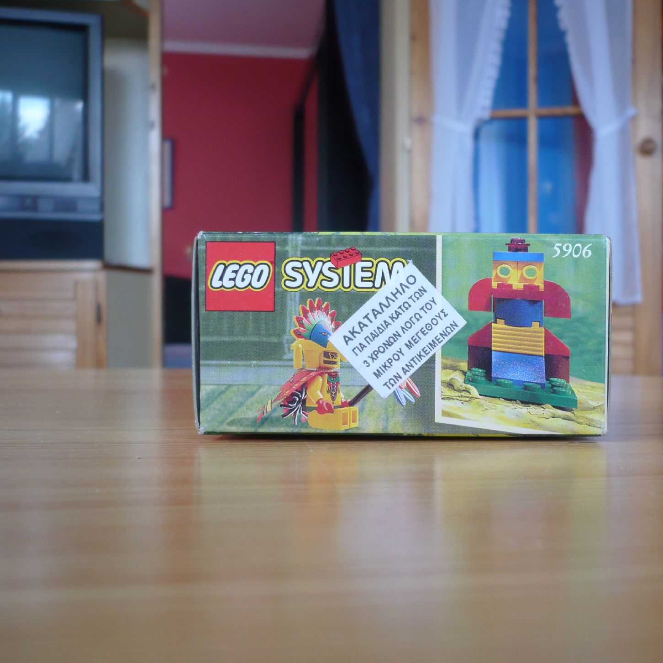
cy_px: 336
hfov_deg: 39.9
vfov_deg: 40.0
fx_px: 910
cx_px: 392
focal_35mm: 42
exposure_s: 1/25
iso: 100
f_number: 2.8
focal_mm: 5.8
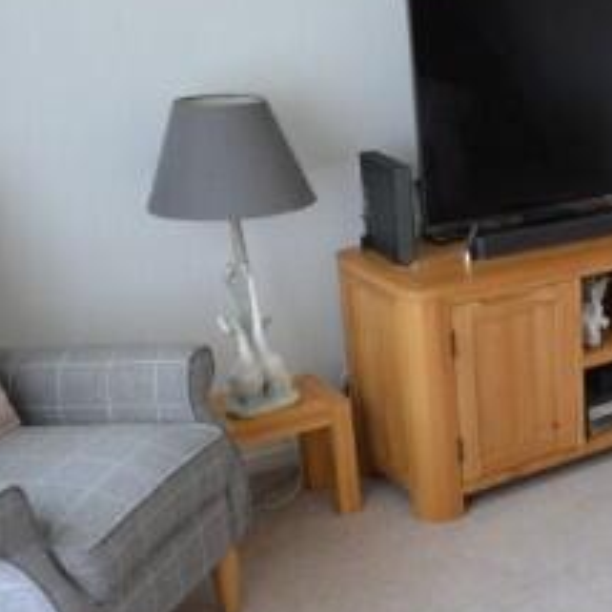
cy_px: 343
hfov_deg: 23.6
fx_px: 1220
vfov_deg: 28.1
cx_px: 867
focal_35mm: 61
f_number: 8
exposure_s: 1/13
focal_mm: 10
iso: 400
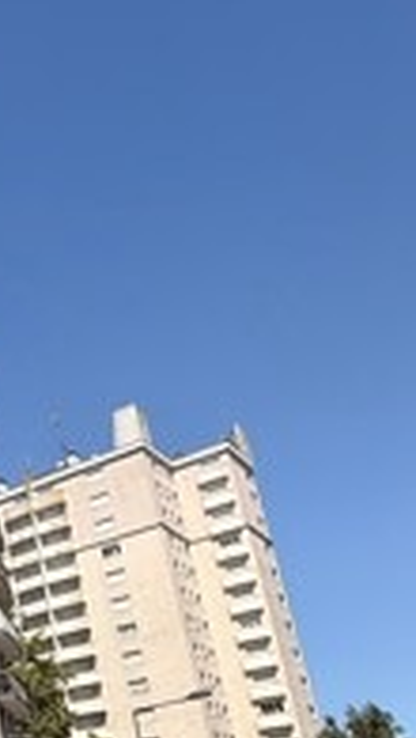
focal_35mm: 47
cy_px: 624
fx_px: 920
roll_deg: +2.0
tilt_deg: +16.5
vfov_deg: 41.2
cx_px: -355
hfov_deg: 18.9
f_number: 2.2
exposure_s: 1/2092
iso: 50
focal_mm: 2.22
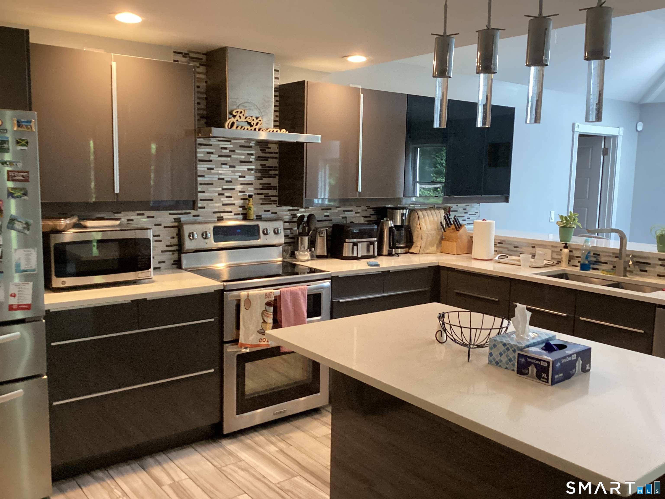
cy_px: 250
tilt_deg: -4.3
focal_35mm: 31
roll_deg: -0.8
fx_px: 596
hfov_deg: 58.4
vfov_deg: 45.4
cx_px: 332
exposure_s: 1/60
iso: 320
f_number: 2.4
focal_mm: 3.3
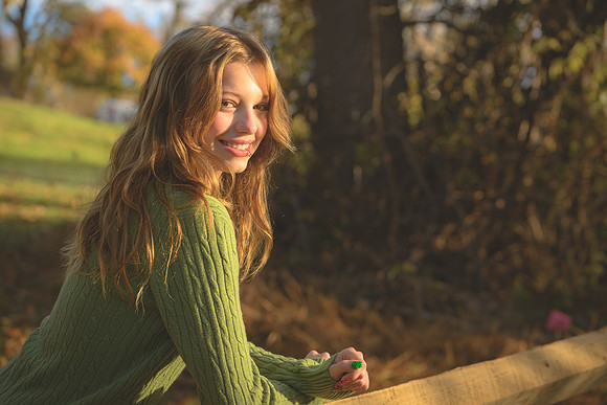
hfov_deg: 28.8
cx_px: 304
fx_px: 1180
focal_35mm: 70
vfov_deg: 19.5
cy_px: 202
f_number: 4
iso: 250
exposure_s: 1/250
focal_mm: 70
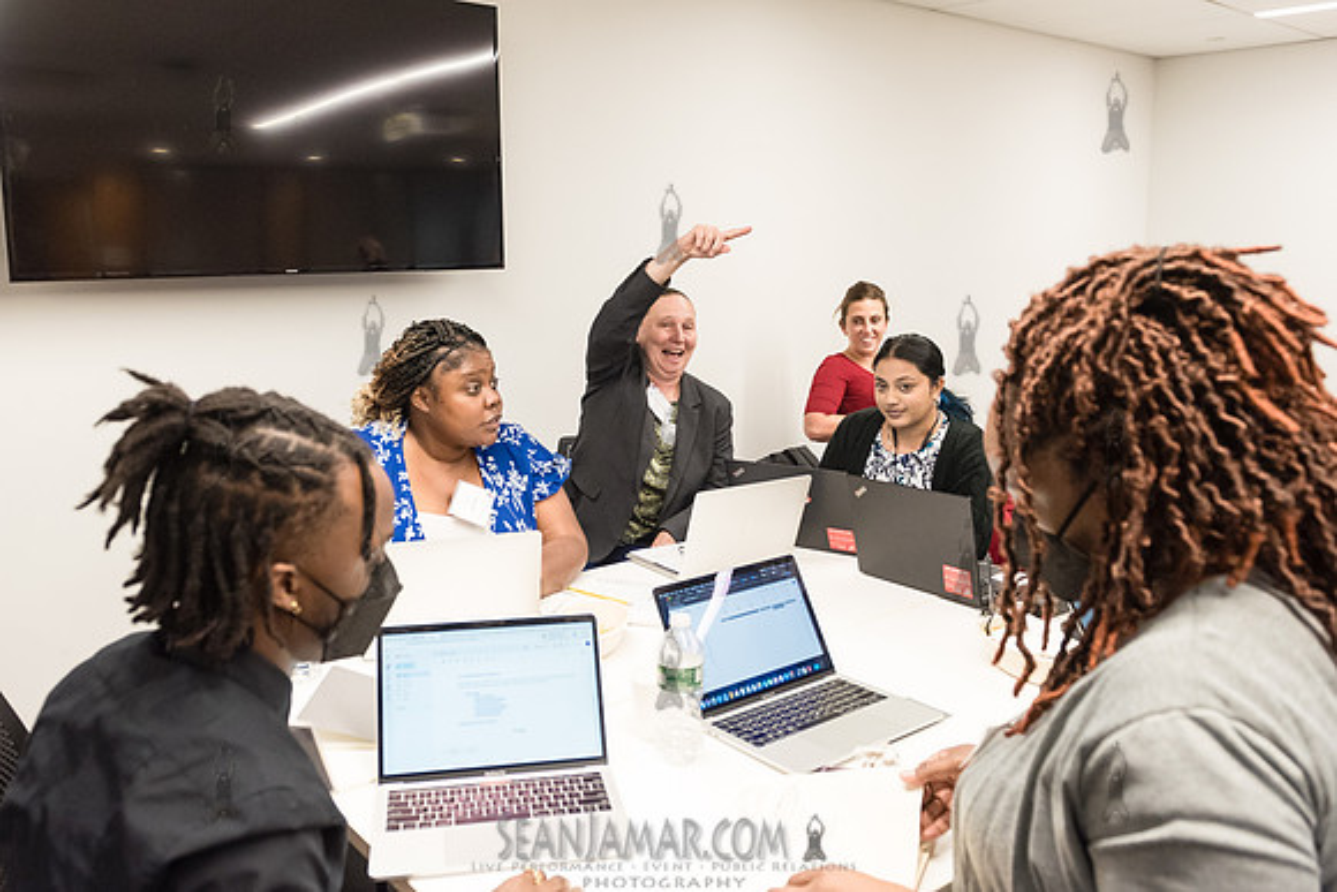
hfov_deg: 60.8
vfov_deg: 42.7
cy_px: 389
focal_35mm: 31
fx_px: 1138
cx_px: 634
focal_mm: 26
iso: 2500
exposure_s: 1/250
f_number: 4
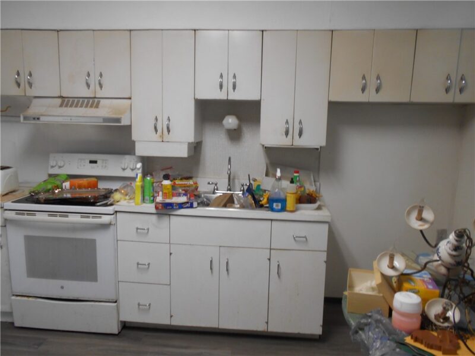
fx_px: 357
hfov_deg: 67.3
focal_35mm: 26
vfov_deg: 53.1
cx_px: 238
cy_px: 178
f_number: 3.2
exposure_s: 1/30
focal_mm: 4.6
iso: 180
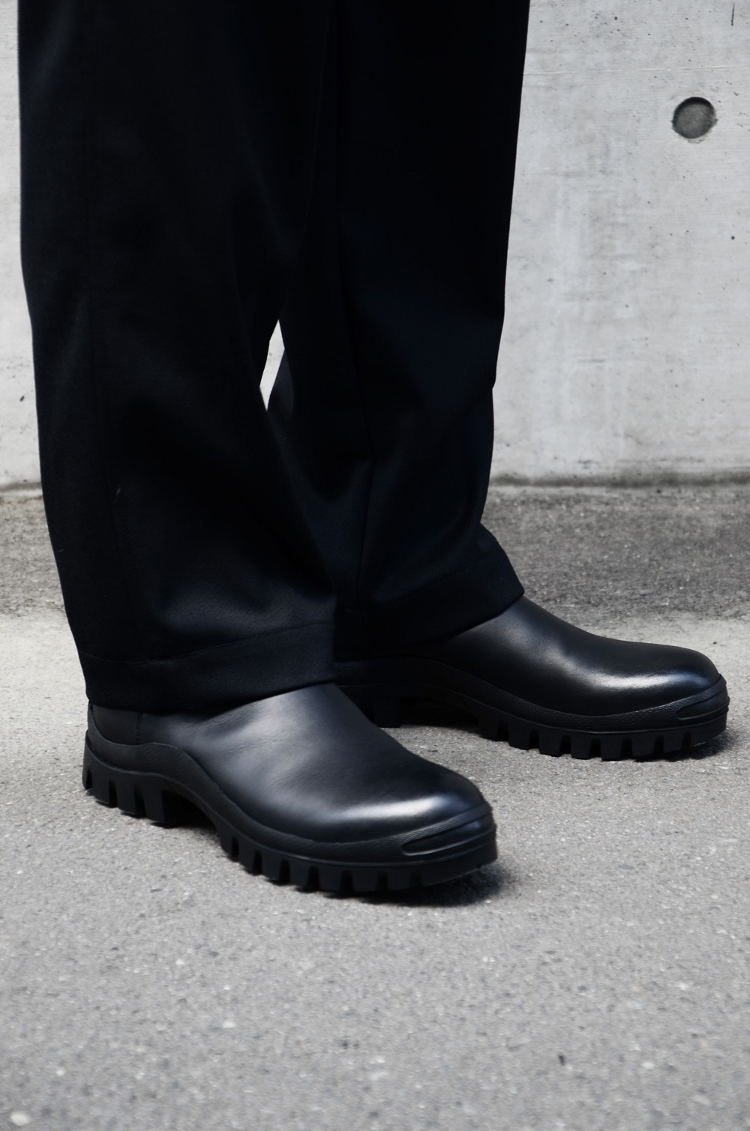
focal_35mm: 117
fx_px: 3671
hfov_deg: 11.7
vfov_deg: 17.5
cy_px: 566
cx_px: 375
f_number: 5.3
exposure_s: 1/160
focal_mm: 78
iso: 200
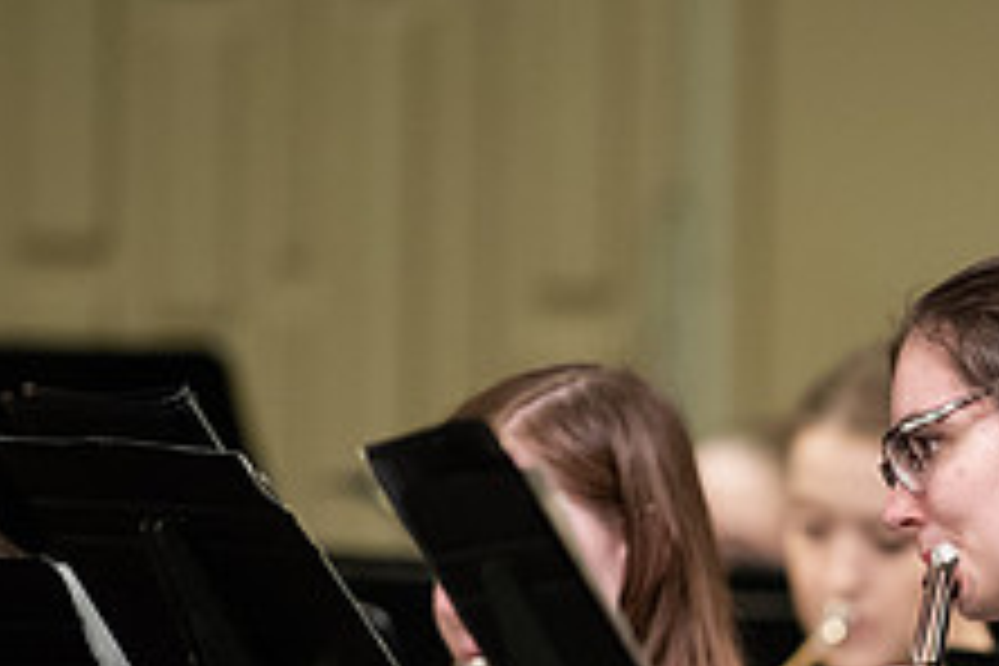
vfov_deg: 1.8
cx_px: 994
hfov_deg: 2.6
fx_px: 21727
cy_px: 718
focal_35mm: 783
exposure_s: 1/250
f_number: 3.2
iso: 3200
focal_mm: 300
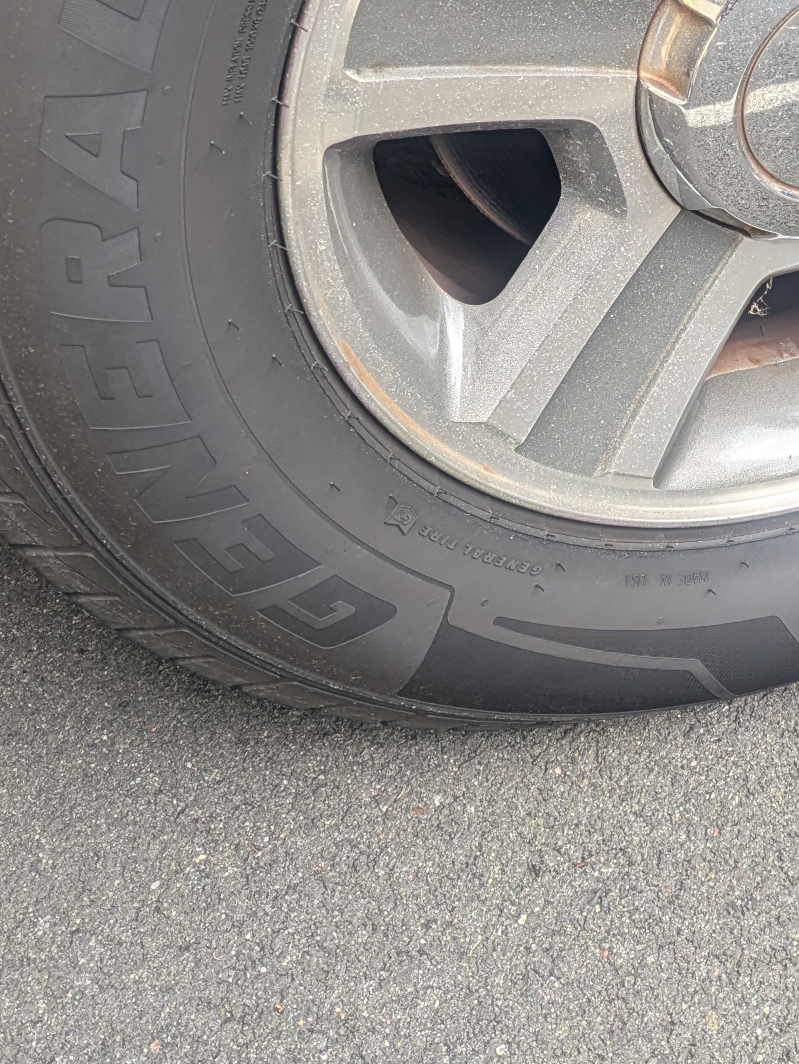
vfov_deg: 28.5
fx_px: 1937
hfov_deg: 22.6
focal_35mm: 63
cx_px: 765
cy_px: -38
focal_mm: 5.43
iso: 51
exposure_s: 1/120
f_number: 1.89
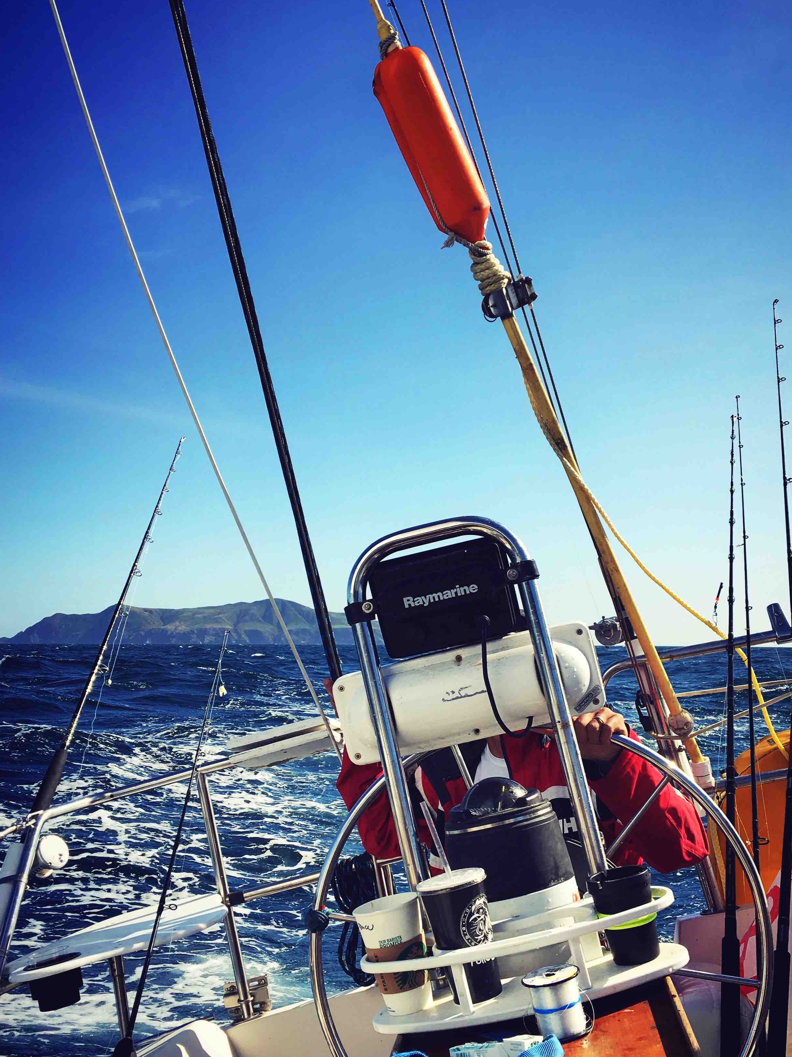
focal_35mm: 36
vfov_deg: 51.2
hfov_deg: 39.6
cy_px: 600
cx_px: 438
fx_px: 1098
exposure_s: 1/1876
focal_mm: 4.15
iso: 25
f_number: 2.2
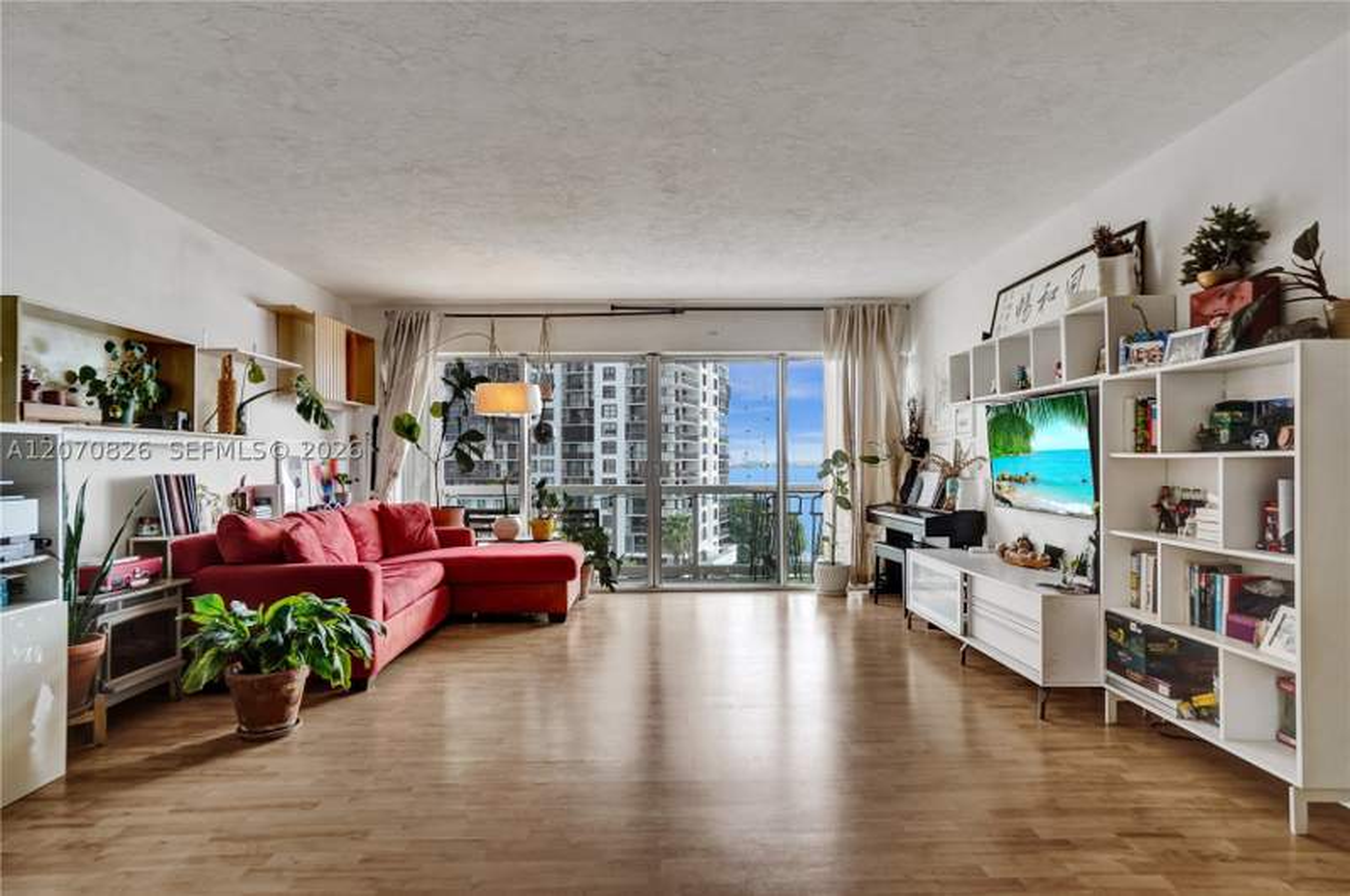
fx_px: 711
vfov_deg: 64.4
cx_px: 675
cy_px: 448
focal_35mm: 19
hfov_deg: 87.0
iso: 320
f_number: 5.6
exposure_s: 1/125
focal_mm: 19
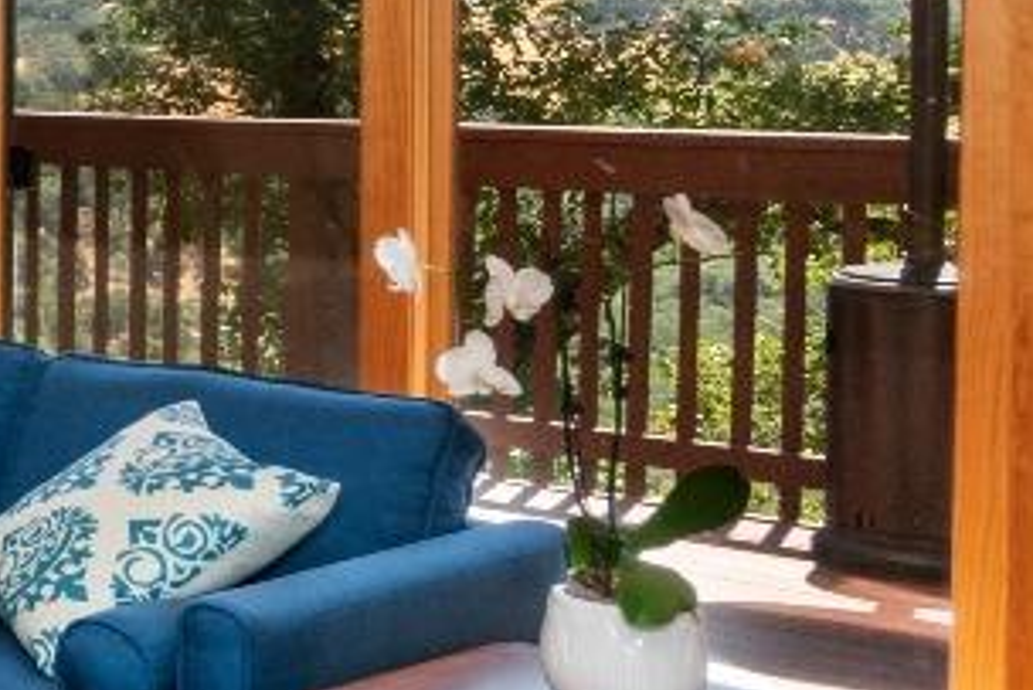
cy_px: 24
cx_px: -1023
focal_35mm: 74
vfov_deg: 18.0
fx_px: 2124
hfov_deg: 18.4
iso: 400
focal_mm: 10
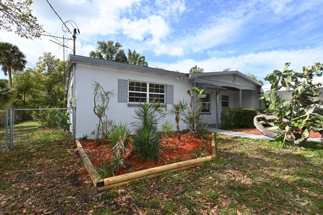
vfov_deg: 67.4
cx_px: 162
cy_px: 108
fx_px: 161
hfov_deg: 90.0
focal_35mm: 18
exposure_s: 1/200
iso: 100
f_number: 8
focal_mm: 12
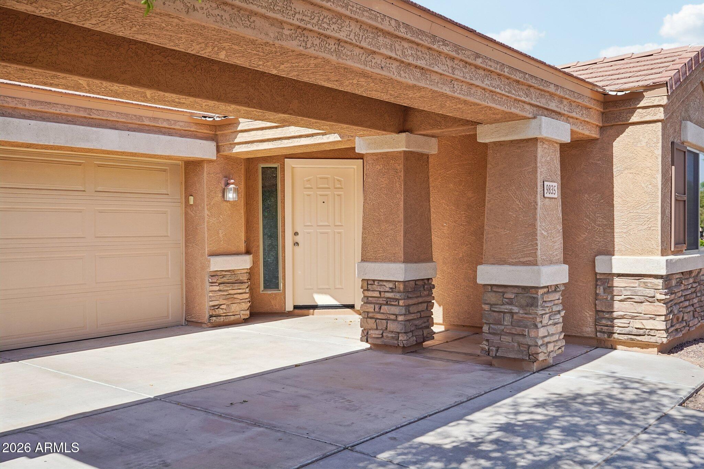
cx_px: 352
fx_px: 665
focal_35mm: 34
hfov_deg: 55.8
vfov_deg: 38.9
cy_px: 234
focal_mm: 34
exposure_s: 1/400
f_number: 8
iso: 400
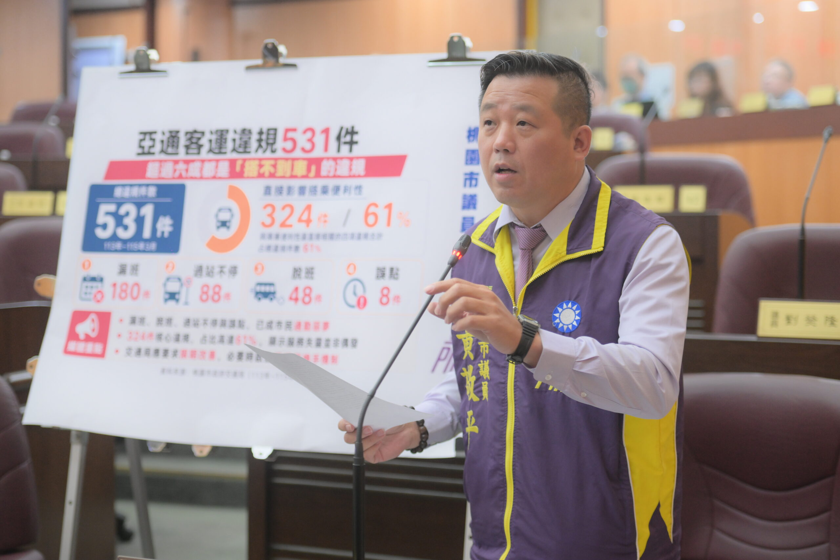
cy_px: 280
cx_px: 420
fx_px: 1633
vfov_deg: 19.5
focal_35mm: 70
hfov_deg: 28.8
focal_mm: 70
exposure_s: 1/125
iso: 1600
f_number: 2.8
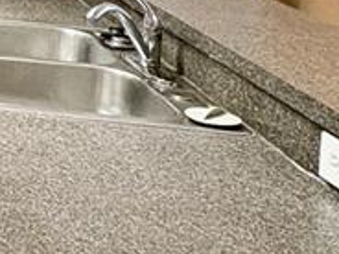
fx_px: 764
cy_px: -143
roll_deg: -1.0
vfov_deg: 16.9
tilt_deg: -2.2
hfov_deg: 17.4
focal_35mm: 78
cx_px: -354
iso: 320
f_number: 2.2
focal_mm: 2.22
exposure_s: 1/60
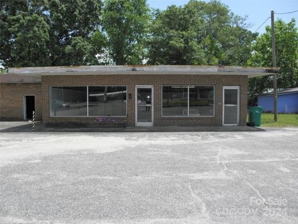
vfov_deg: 49.7
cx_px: 149
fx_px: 241
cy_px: 112
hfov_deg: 63.4
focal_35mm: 28
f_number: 7
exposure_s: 1/250
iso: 100
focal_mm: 5
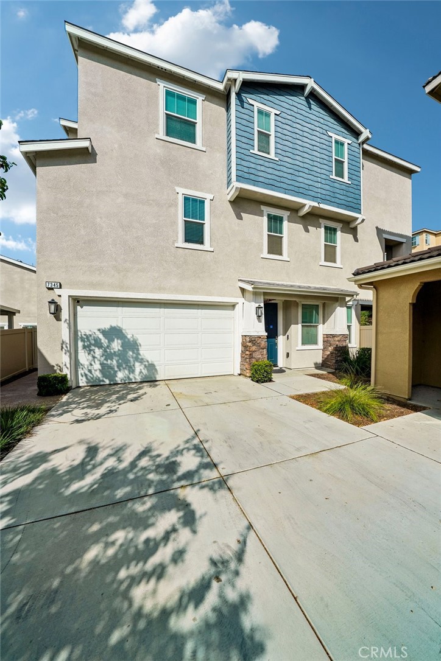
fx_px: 220
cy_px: 330
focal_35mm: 12
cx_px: 220
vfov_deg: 112.6
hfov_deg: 90.0
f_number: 8
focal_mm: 12
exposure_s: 1/640
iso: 100
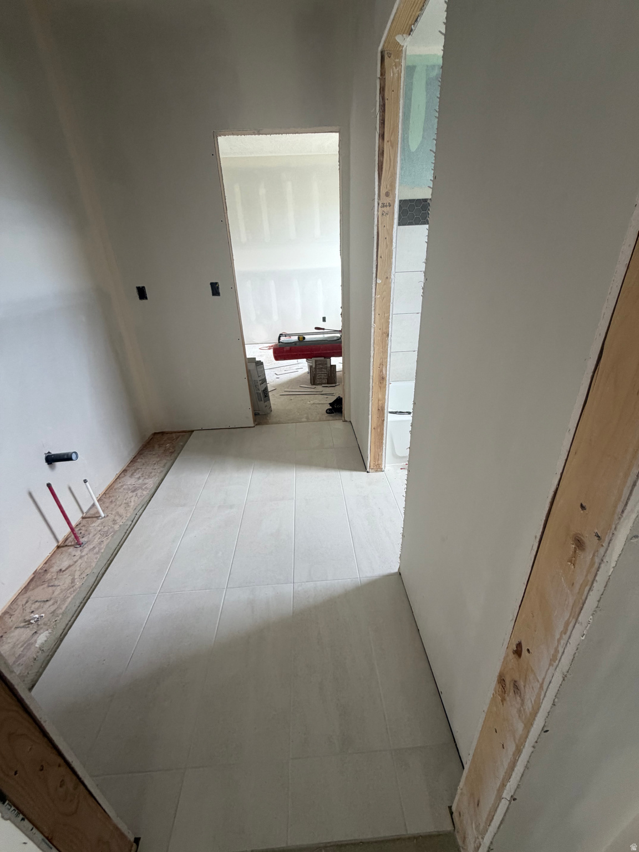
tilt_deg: -25.3
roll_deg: +2.5
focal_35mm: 14
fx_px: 345
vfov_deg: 102.1
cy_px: 426
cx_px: 320
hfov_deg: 85.7
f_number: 2.2
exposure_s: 1/121
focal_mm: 2.22
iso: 200
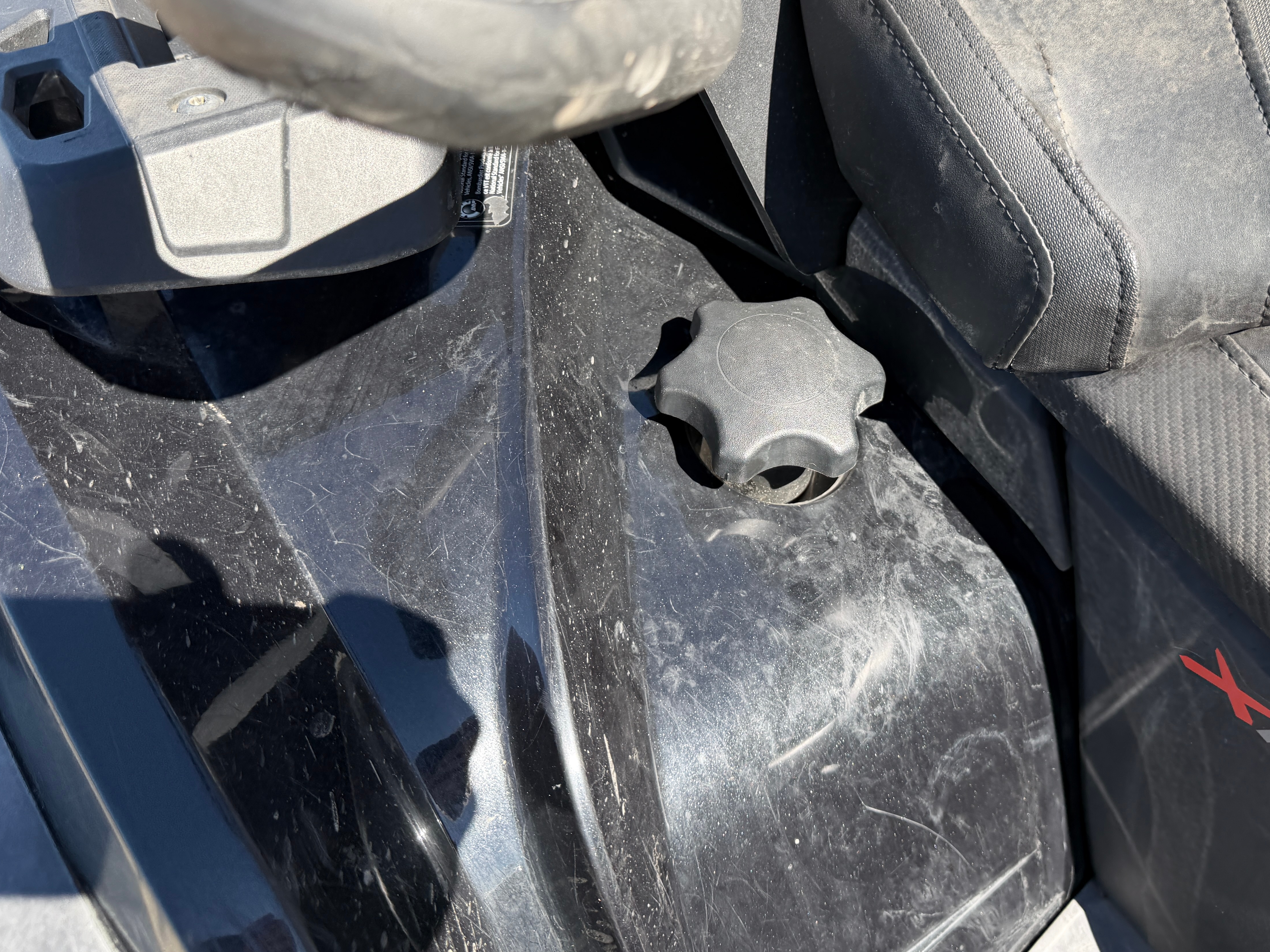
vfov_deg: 45.0
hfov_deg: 58.1
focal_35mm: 31
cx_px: 734
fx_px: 1137
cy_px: 349
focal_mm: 6.76
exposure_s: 1/1032
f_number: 1.78
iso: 80
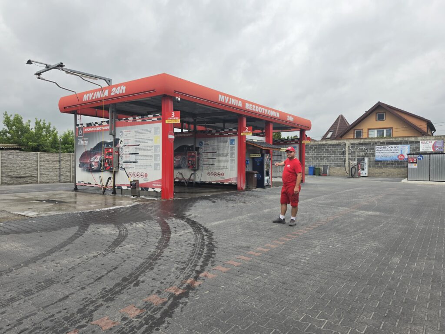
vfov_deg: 58.9
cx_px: 222
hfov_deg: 73.9
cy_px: 167
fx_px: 296
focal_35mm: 23
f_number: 1.4
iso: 64
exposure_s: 1/6147
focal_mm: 6.5
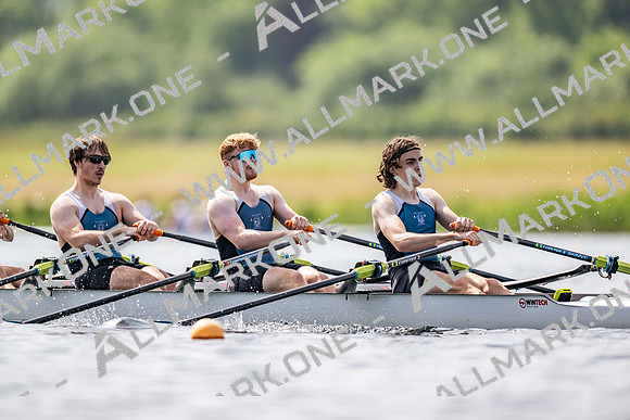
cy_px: 210
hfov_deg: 3.4
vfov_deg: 2.3
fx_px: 10502
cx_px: 315
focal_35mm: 600
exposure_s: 1/2500
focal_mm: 600
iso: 200
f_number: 4
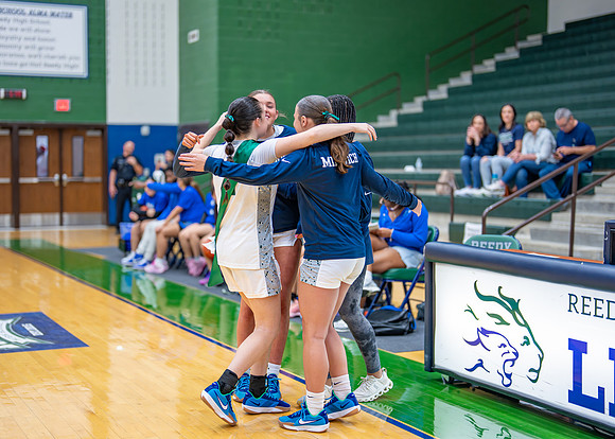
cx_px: 282
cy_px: 214
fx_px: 996
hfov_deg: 34.3
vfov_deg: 24.9
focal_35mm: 57
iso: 640
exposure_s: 1/500
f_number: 1.2
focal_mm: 50
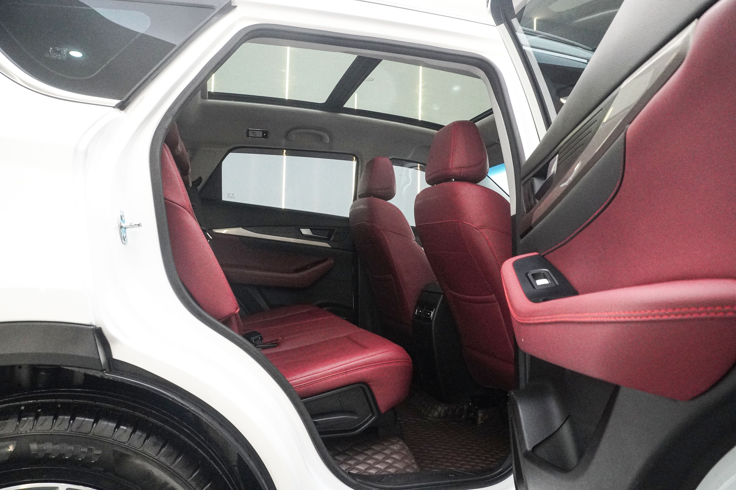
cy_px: 245
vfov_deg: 53.1
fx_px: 491
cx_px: 368
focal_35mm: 24
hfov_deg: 73.7
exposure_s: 1/80
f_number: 6.3
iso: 5000
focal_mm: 16
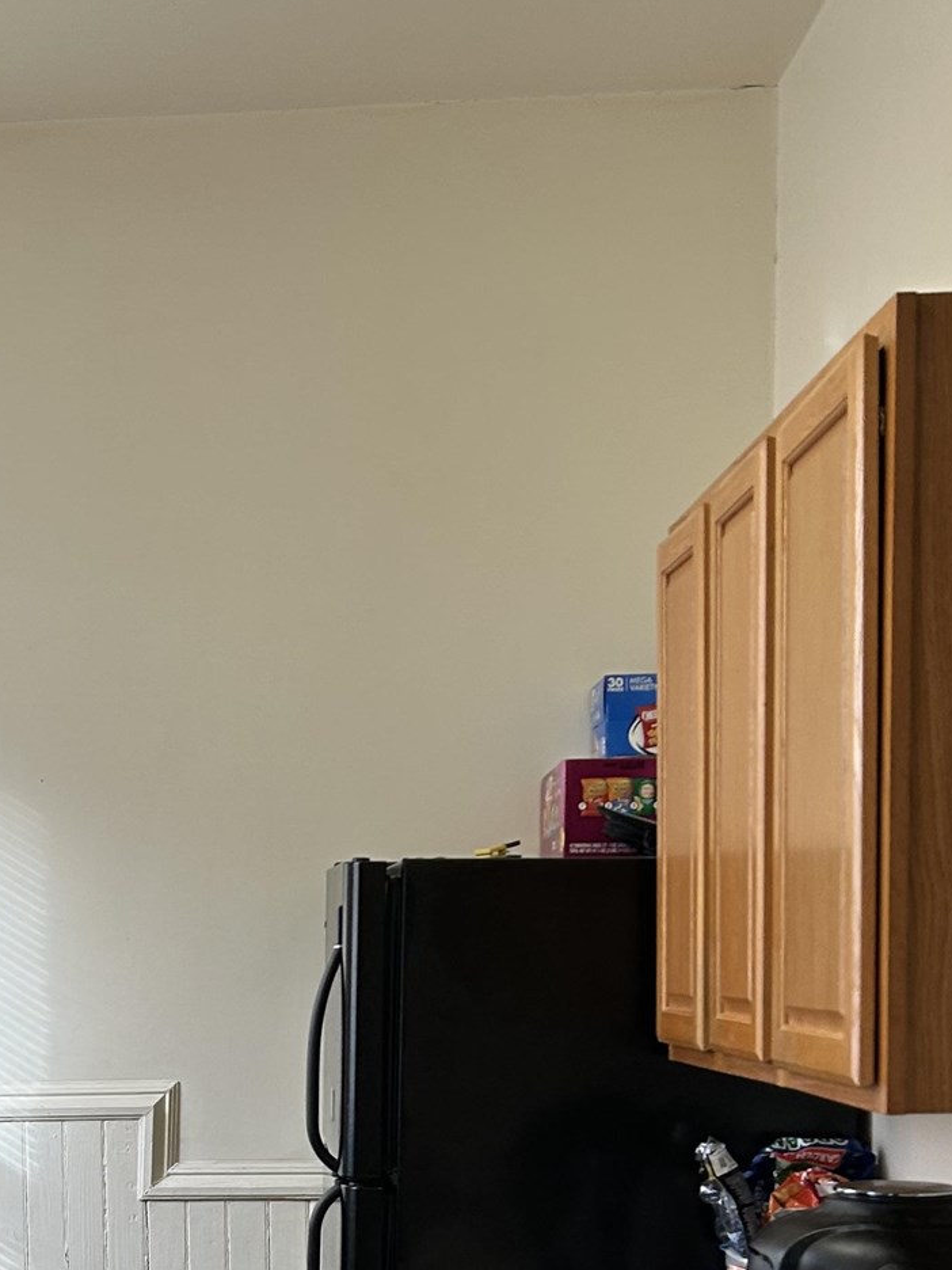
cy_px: 1141
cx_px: 49
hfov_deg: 22.2
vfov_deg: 29.1
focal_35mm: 64
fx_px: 2347
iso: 80
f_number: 1.5
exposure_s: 1/60
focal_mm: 5.7
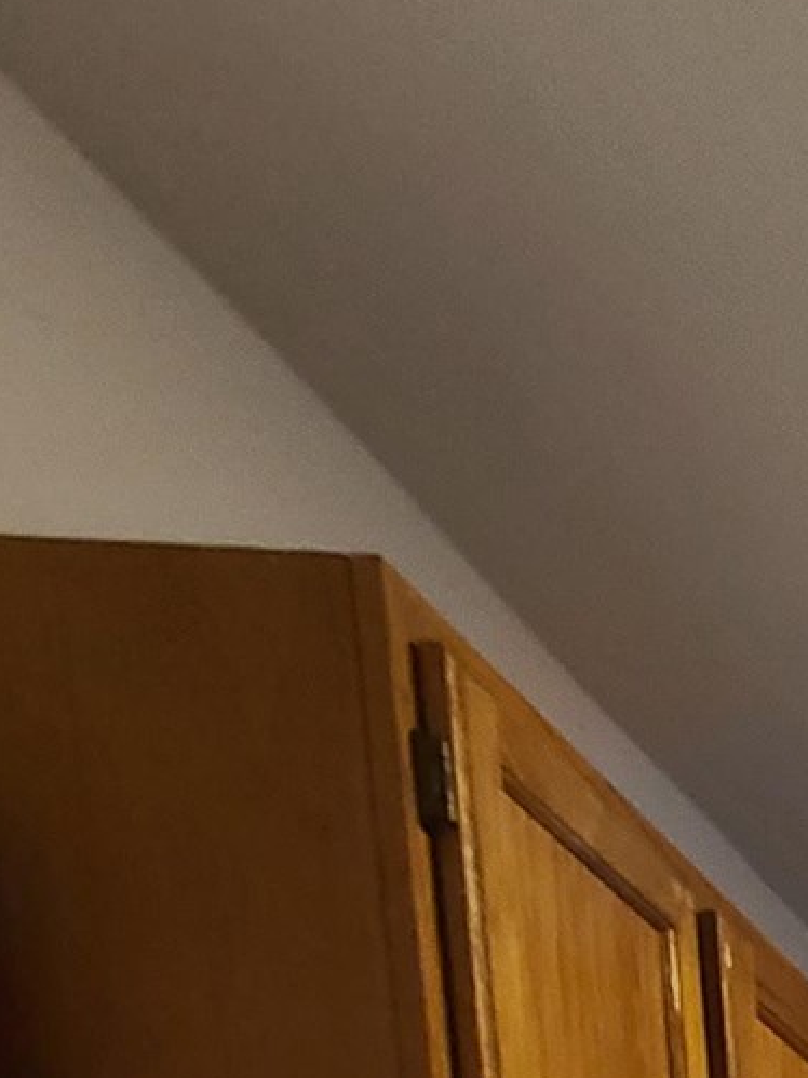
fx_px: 1868
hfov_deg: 15.8
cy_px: 2145
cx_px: 1819
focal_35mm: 60
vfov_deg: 19.2
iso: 400
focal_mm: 2.2
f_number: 2.2
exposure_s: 1/40
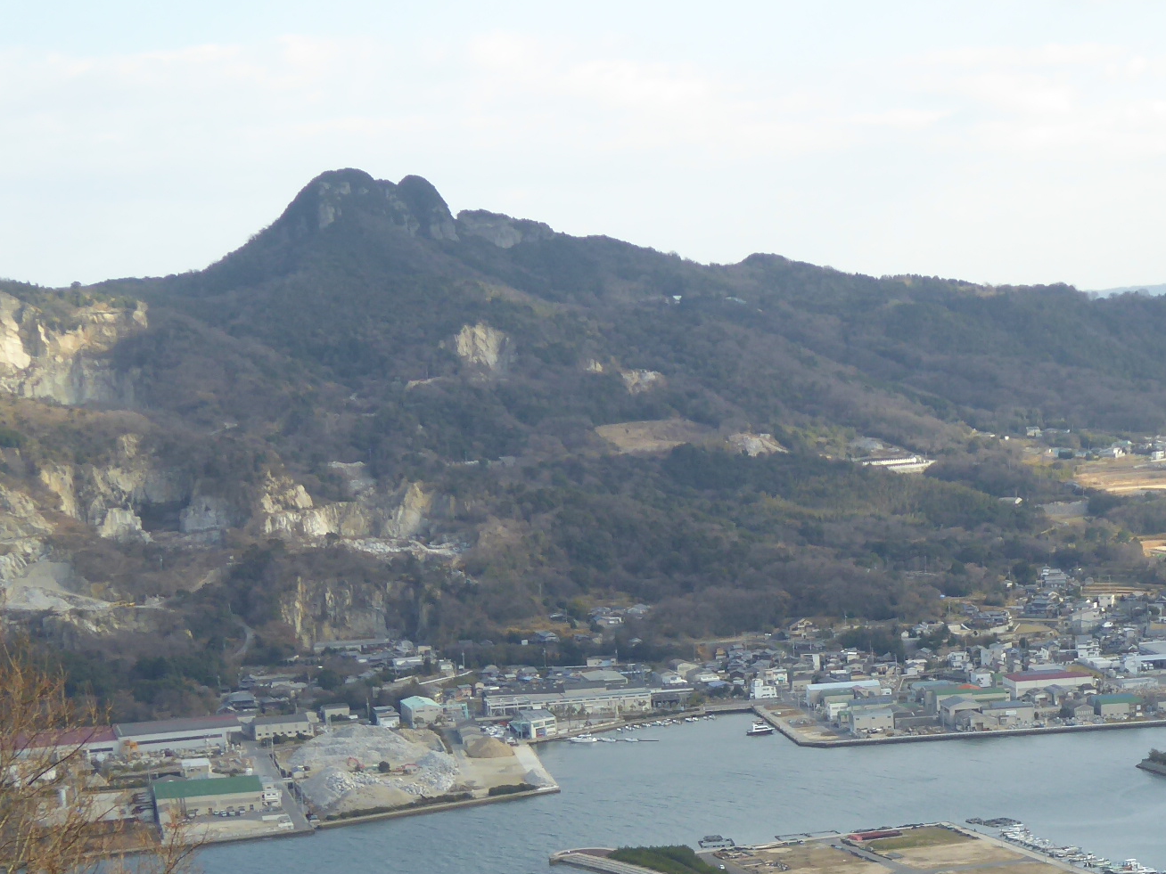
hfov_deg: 21.4
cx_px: 969
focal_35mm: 90
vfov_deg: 16.1
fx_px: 3032
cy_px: 836
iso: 100
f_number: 3.9
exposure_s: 1/320
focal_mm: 7.8
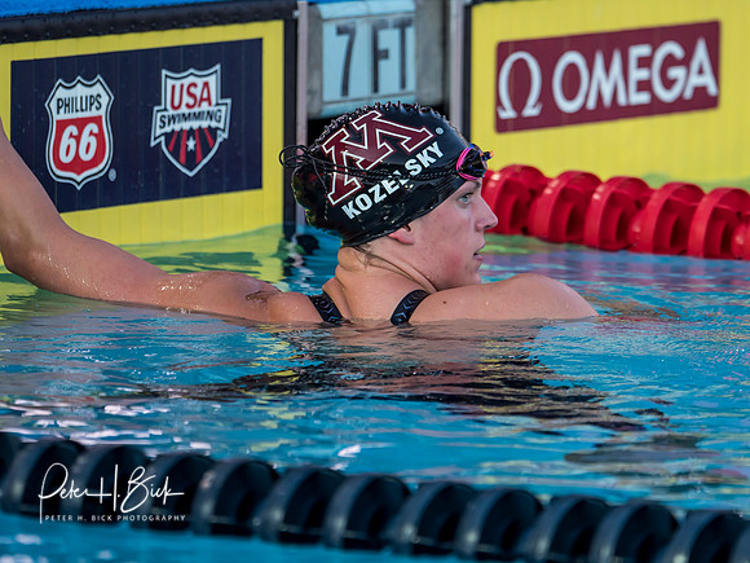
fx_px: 10325
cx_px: 420
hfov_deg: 4.2
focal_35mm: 477
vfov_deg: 3.1
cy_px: 247
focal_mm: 200
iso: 250
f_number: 2.8
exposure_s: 1/1000
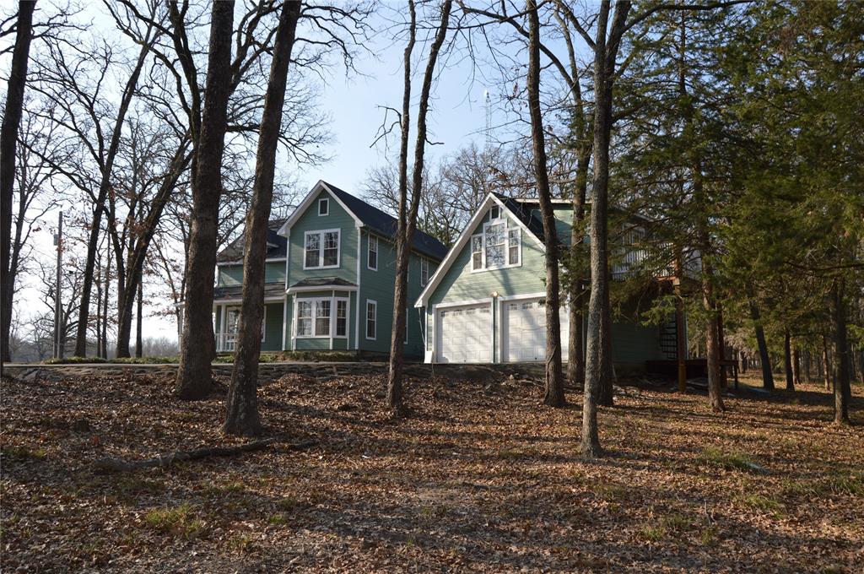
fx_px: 647
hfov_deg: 67.4
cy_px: 287
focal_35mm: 27
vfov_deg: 47.8
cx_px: 432
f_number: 6.3
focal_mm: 18
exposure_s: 1/200
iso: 100
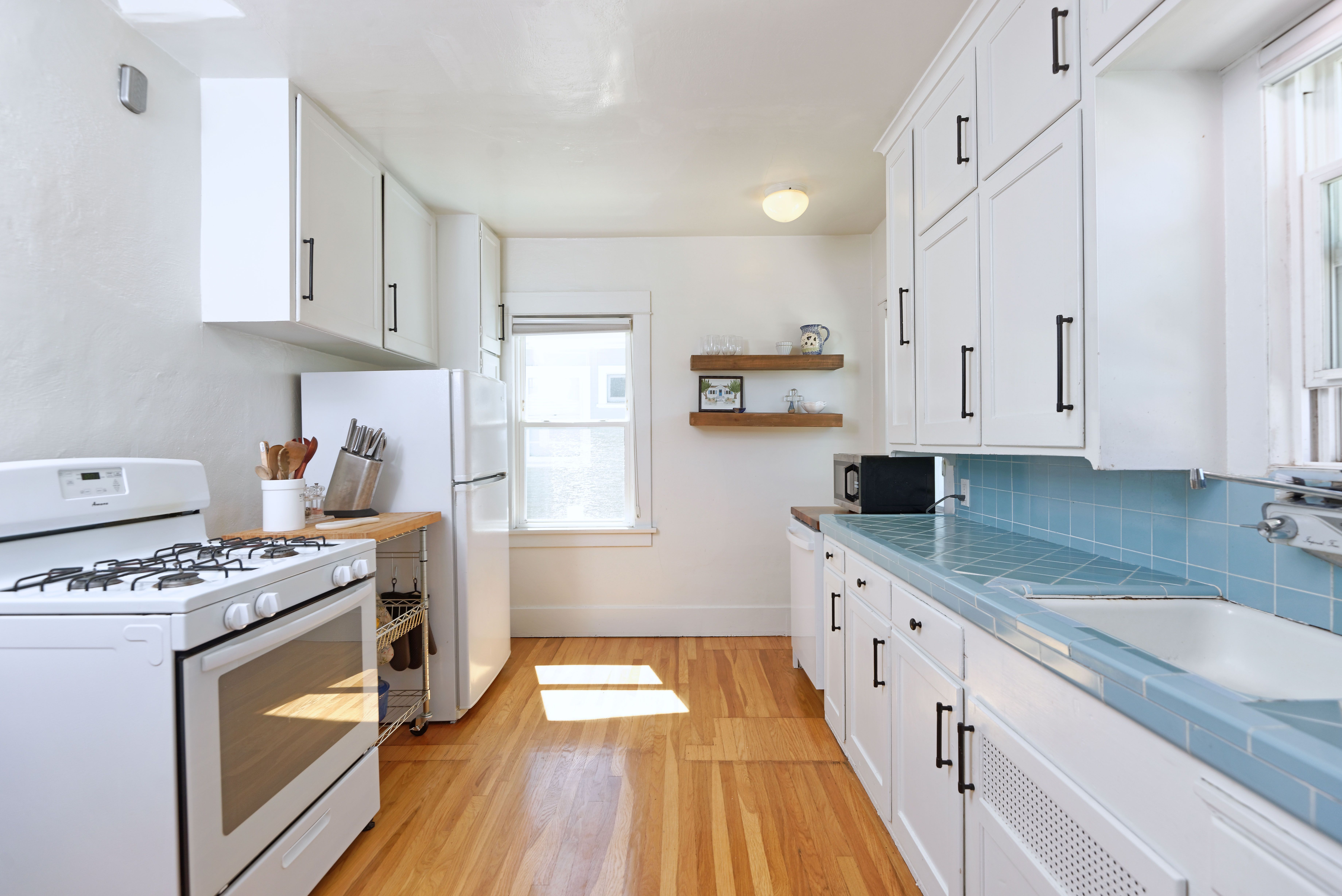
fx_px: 597
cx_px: 671
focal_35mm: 16
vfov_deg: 73.8
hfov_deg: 96.7
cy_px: 448
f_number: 5.6
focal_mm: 16
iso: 200
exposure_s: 1/100
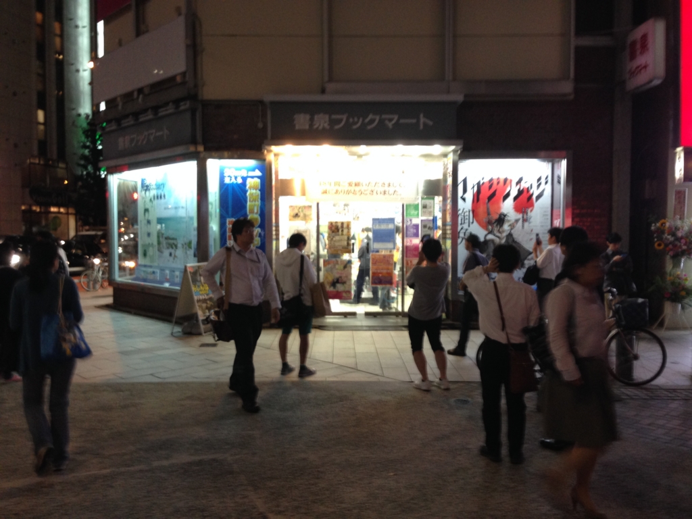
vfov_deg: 42.9
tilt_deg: -2.8
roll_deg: -1.0
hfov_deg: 55.4
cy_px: 260
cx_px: 346
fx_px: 660
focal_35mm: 33
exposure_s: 1/20
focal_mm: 4.12
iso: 125
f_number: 2.4
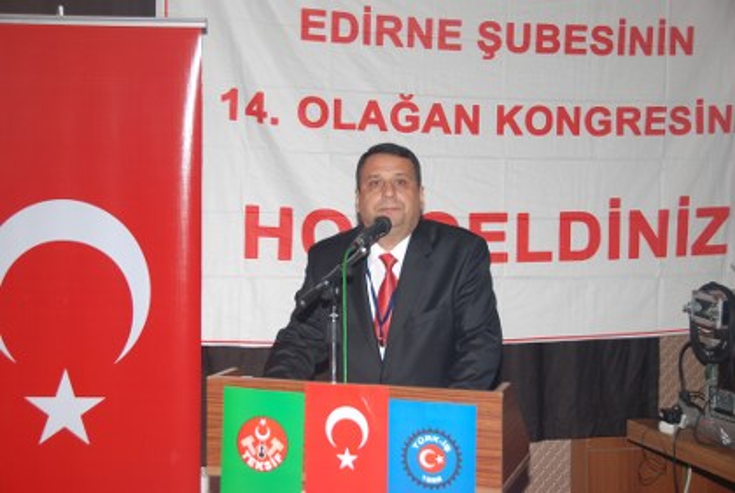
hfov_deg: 33.3
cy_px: 246
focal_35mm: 60
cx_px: 368
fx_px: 1228
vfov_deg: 22.7
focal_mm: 40
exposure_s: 1/60
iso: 200
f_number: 4.5
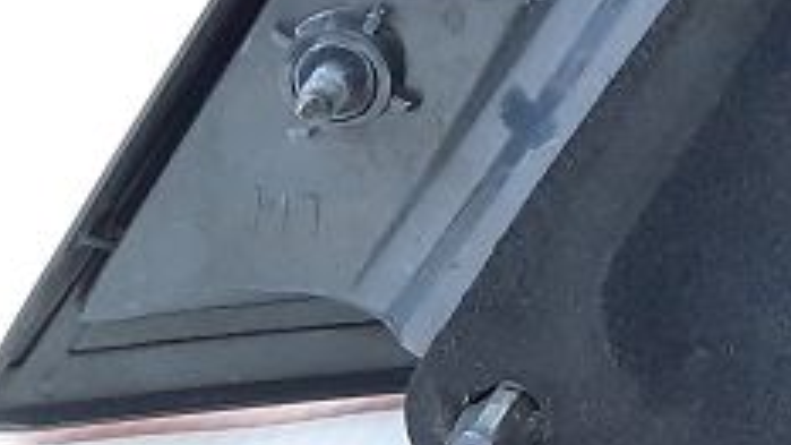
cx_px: 1097
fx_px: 2936
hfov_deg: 14.5
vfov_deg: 8.6
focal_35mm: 140
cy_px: -34
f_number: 2
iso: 200
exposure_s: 1/50
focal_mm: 4.6
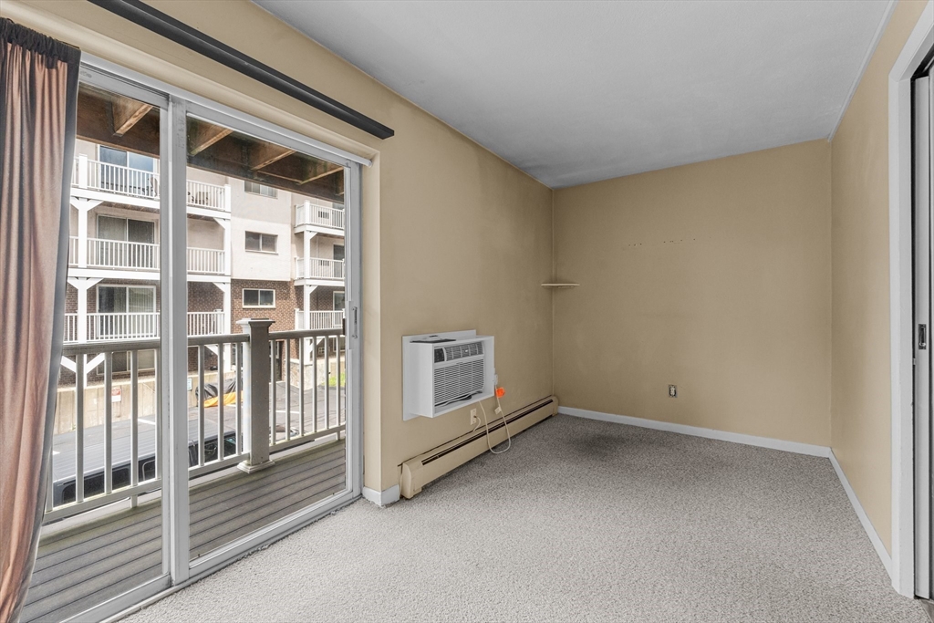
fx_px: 363
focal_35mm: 14
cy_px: 312
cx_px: 467
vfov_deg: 81.2
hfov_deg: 104.2
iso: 800
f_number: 8
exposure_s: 1/15
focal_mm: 14
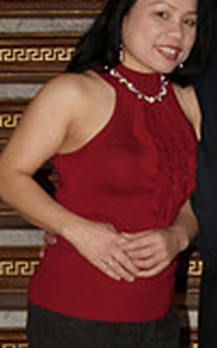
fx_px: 1128
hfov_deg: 10.8
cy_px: 271
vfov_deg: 17.4
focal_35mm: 119
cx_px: 249
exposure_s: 1/60
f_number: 3.5
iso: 400
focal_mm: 28
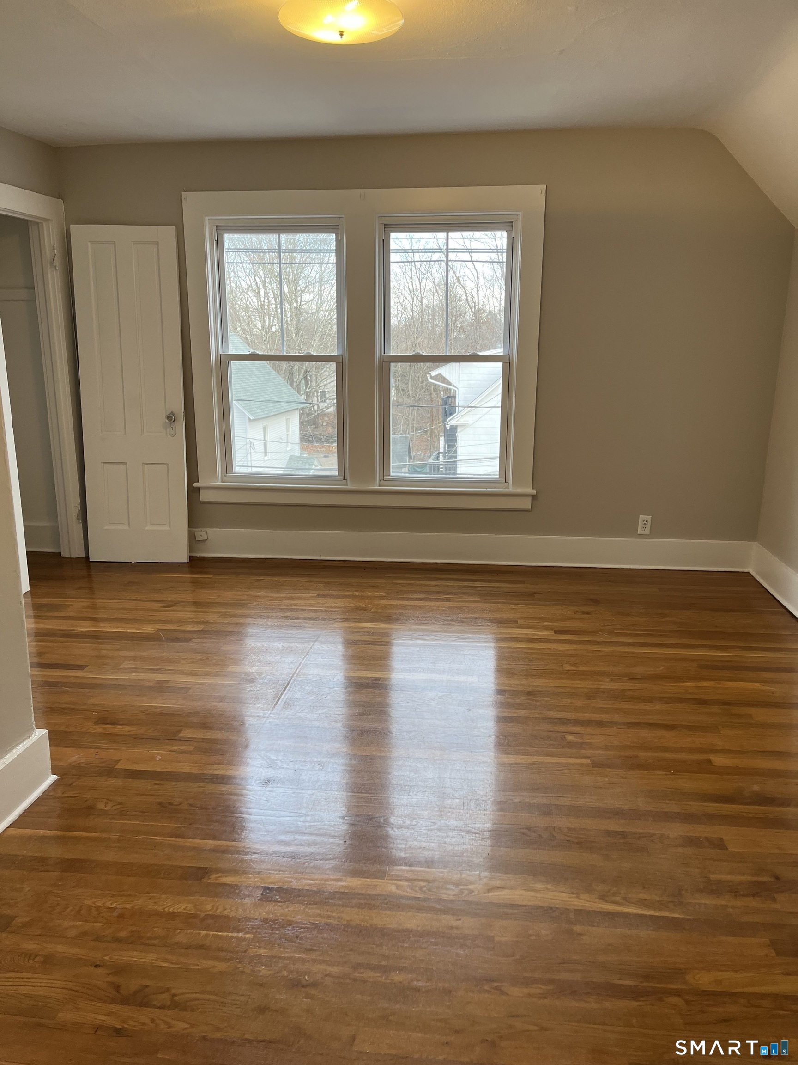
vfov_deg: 67.3
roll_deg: +0.8
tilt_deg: -13.5
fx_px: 799
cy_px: 532
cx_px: 399
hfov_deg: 53.1
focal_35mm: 26
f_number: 1.6
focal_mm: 5.1
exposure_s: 1/120
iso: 80
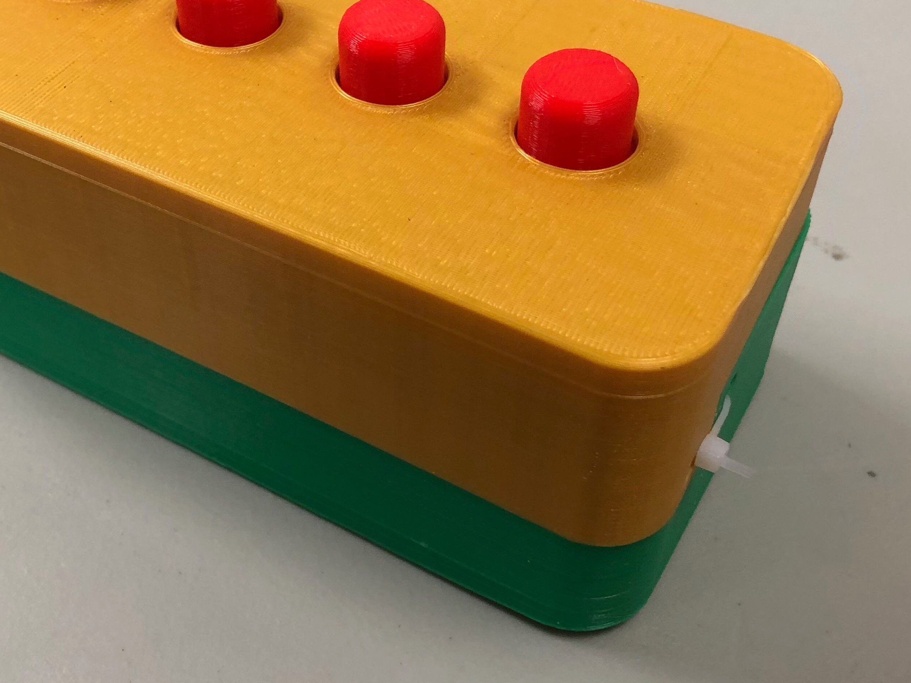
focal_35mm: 45
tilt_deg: -46.5
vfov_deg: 32.1
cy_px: 265
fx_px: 1184
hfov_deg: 41.8
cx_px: 350
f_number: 1.8
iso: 32
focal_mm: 4
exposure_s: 1/30
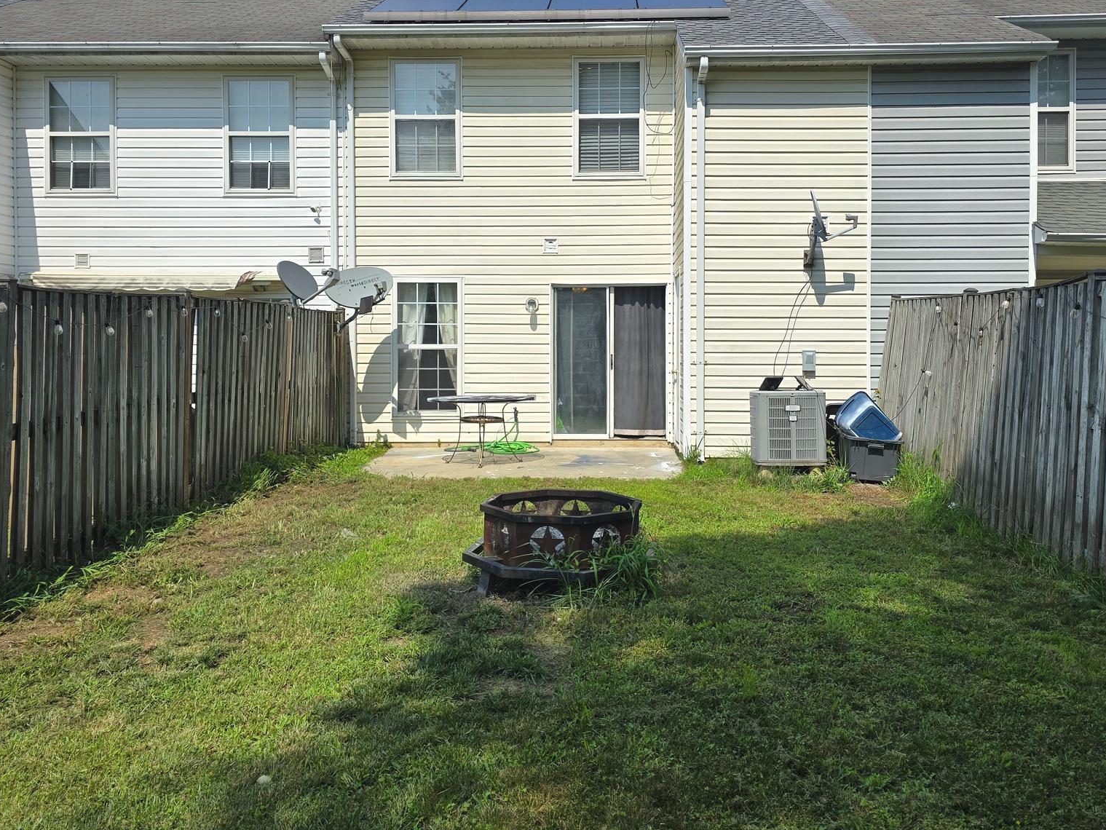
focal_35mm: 31
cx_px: 599
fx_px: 991
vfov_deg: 45.3
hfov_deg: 58.3
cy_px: 358
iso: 12
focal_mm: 6.3
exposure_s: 1/1064
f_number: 1.7
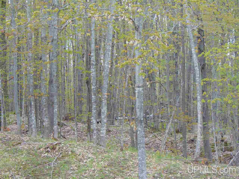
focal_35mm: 108
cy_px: 90
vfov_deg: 13.7
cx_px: 120
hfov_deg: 18.2
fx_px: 745
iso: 80
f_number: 3.9
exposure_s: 1/60
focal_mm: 19.4
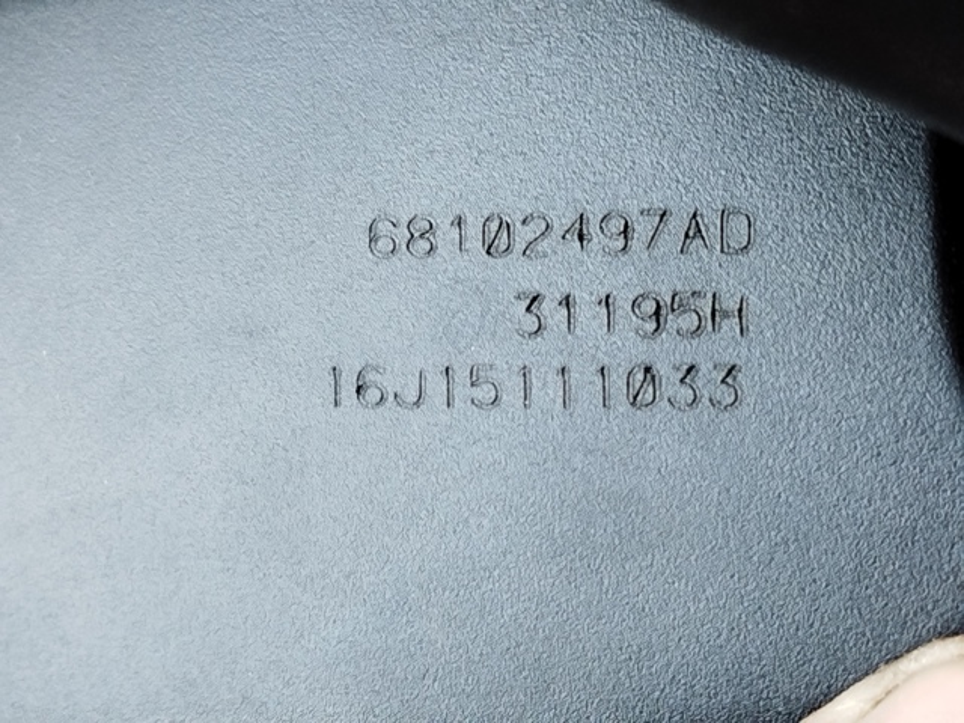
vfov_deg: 20.4
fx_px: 2005
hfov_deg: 27.0
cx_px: 482
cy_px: 362
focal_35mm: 72
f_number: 1.7
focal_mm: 5.31
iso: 640
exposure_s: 1/33
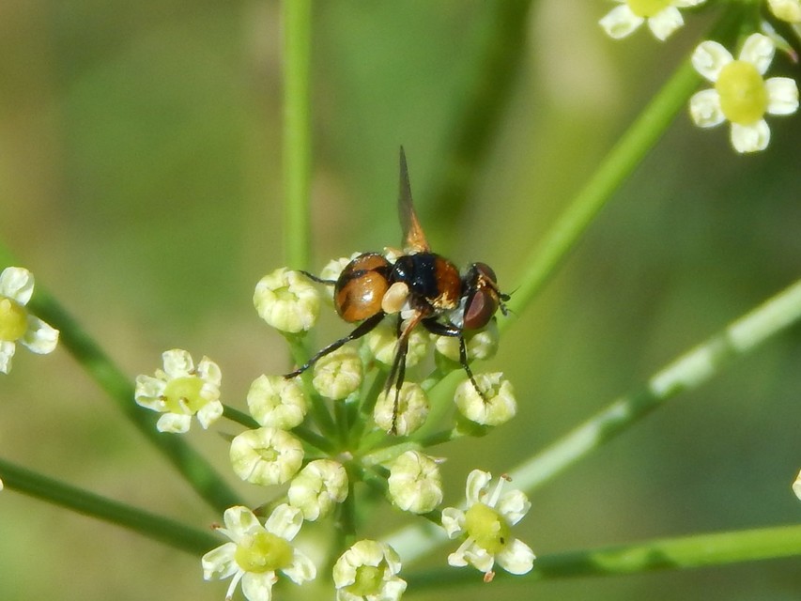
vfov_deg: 11.3
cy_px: 300
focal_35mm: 131
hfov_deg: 15.1
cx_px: 400
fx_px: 3032
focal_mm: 23.4
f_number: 4.8
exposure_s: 1/800
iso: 125
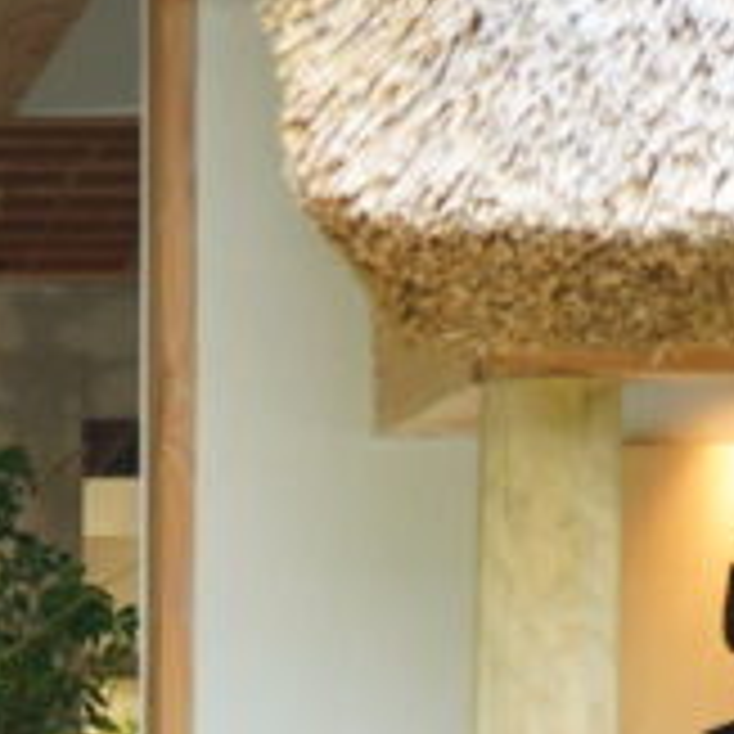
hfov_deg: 6.6
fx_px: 6285
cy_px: 943
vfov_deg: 6.6
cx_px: -531
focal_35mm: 262
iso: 1600
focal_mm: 49
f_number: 5.6
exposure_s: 1/250
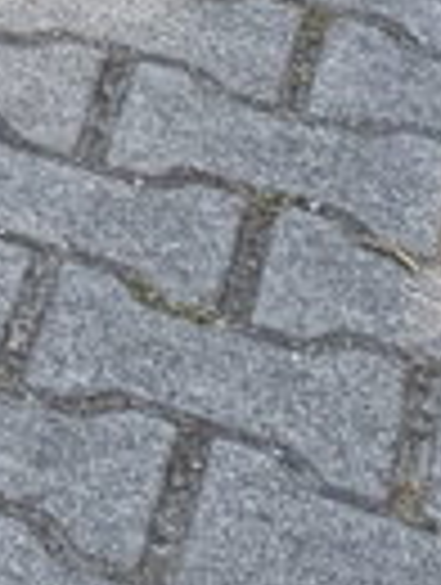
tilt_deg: -12.8
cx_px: -1760
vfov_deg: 9.0
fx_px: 3200
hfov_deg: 5.7
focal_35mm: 189
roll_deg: +1.7
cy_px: -994
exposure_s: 1/2000
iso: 100
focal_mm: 6.76
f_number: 1.78
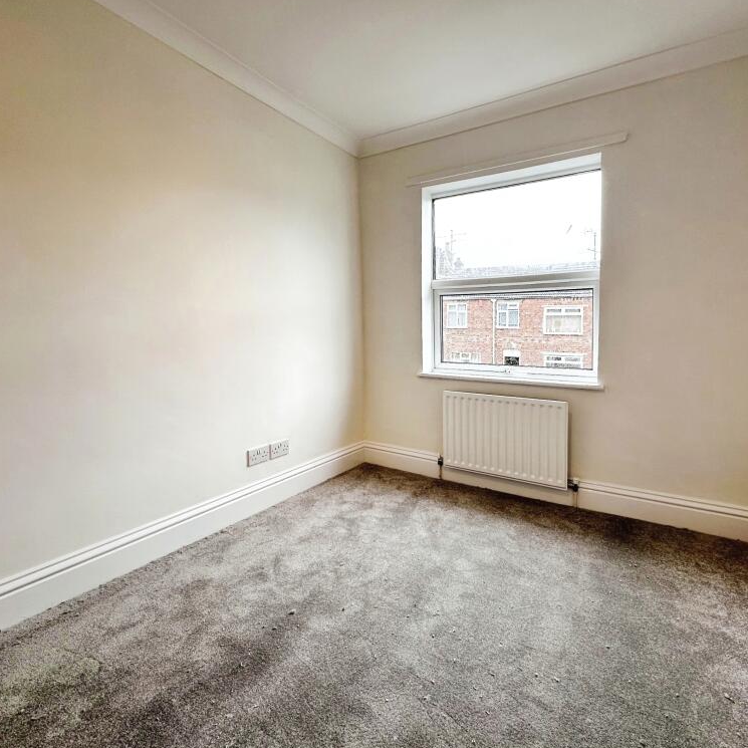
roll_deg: -0.5
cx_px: 380
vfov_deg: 84.0
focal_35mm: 17
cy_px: 375
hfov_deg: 84.0
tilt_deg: -3.5
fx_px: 416
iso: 40
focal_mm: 2.22
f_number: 2.2
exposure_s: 1/99
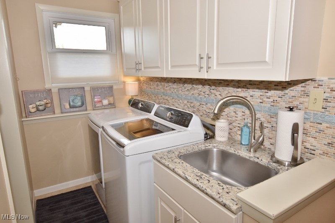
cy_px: 112
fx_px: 195
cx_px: 168
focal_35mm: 21
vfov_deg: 59.5
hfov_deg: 81.2
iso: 100
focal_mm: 14
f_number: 4
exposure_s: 1/60
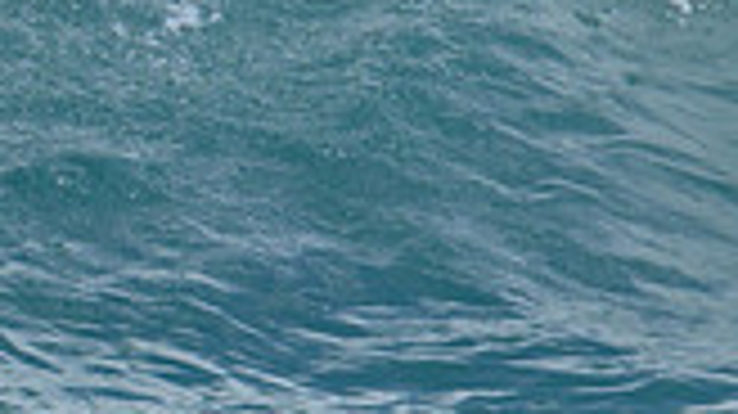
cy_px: -99
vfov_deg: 0.4
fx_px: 67449
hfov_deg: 0.6
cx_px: -300
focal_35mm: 3449
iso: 720
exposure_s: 1/2000
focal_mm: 690
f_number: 11
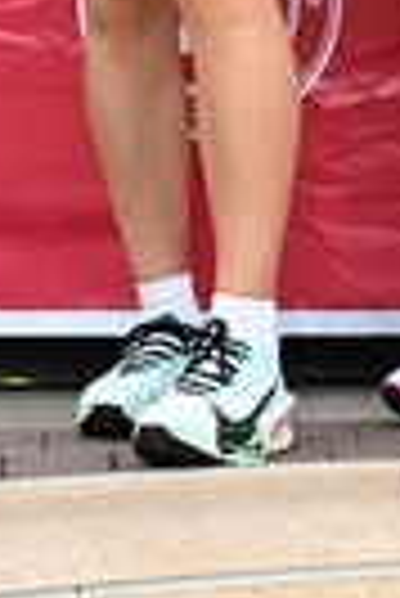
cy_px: -454
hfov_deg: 6.4
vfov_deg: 9.2
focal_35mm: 215
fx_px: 3574
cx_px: 393
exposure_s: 1/400
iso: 2000
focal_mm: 52
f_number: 4
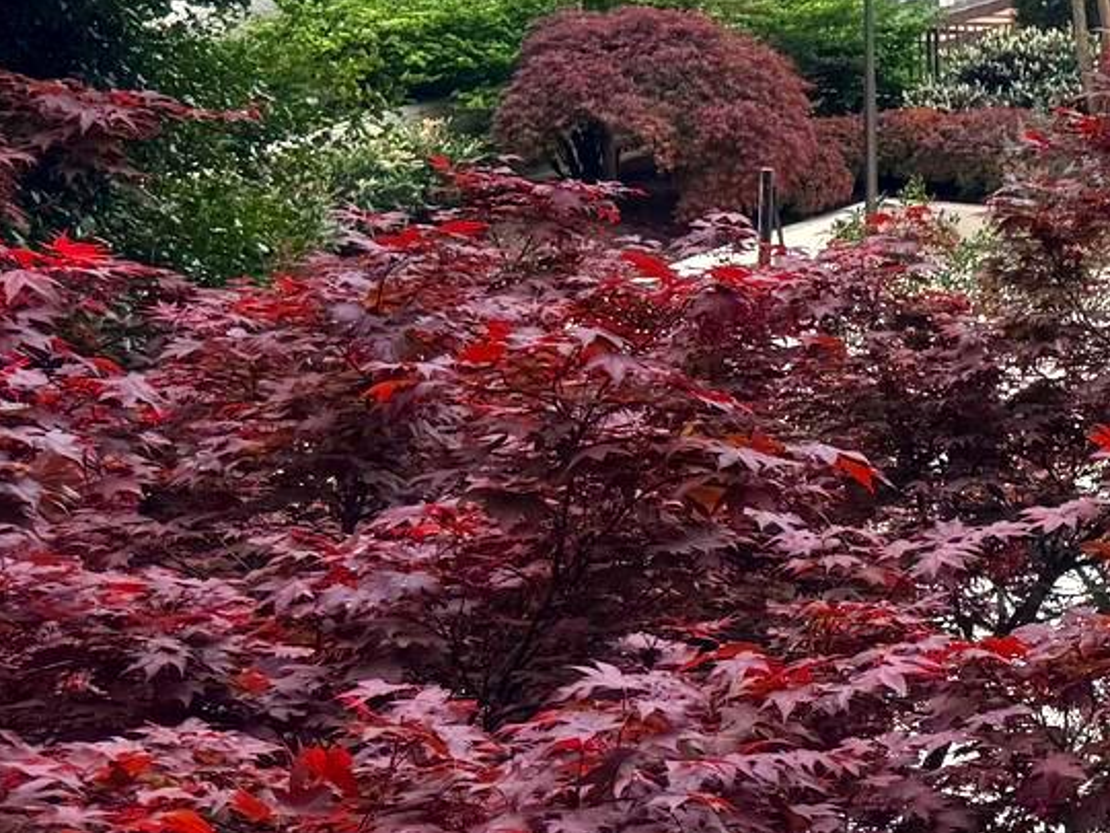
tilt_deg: -7.1
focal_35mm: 91
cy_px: 8
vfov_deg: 15.9
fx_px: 2918
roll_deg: -2.1
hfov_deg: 17.3
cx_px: 2035
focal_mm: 6.76
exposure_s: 1/773
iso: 80
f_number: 1.78
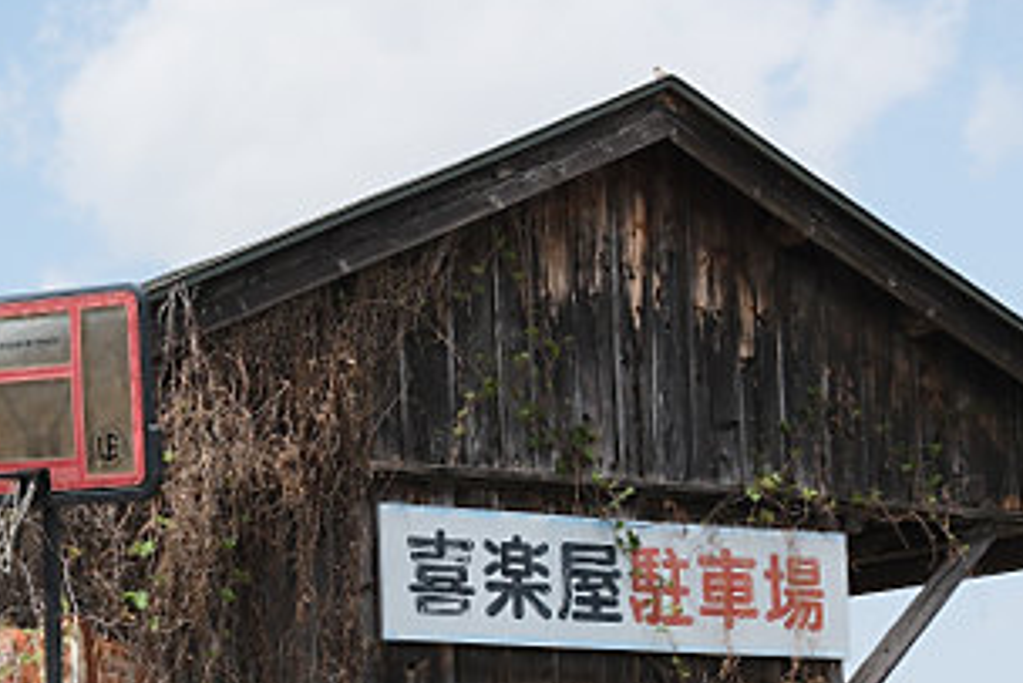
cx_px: 269
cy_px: 575
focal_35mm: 91
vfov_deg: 14.9
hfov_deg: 22.2
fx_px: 2587
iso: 500
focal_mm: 24
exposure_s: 1/640
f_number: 9
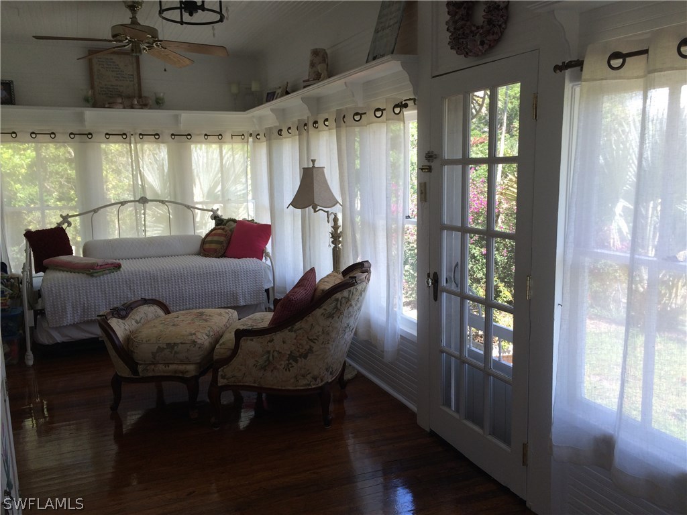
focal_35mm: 29
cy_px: 258
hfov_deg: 61.7
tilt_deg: -9.4
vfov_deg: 48.2
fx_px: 576
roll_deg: +1.6
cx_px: 344
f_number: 2.2
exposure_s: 1/151
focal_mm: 4.15
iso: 32
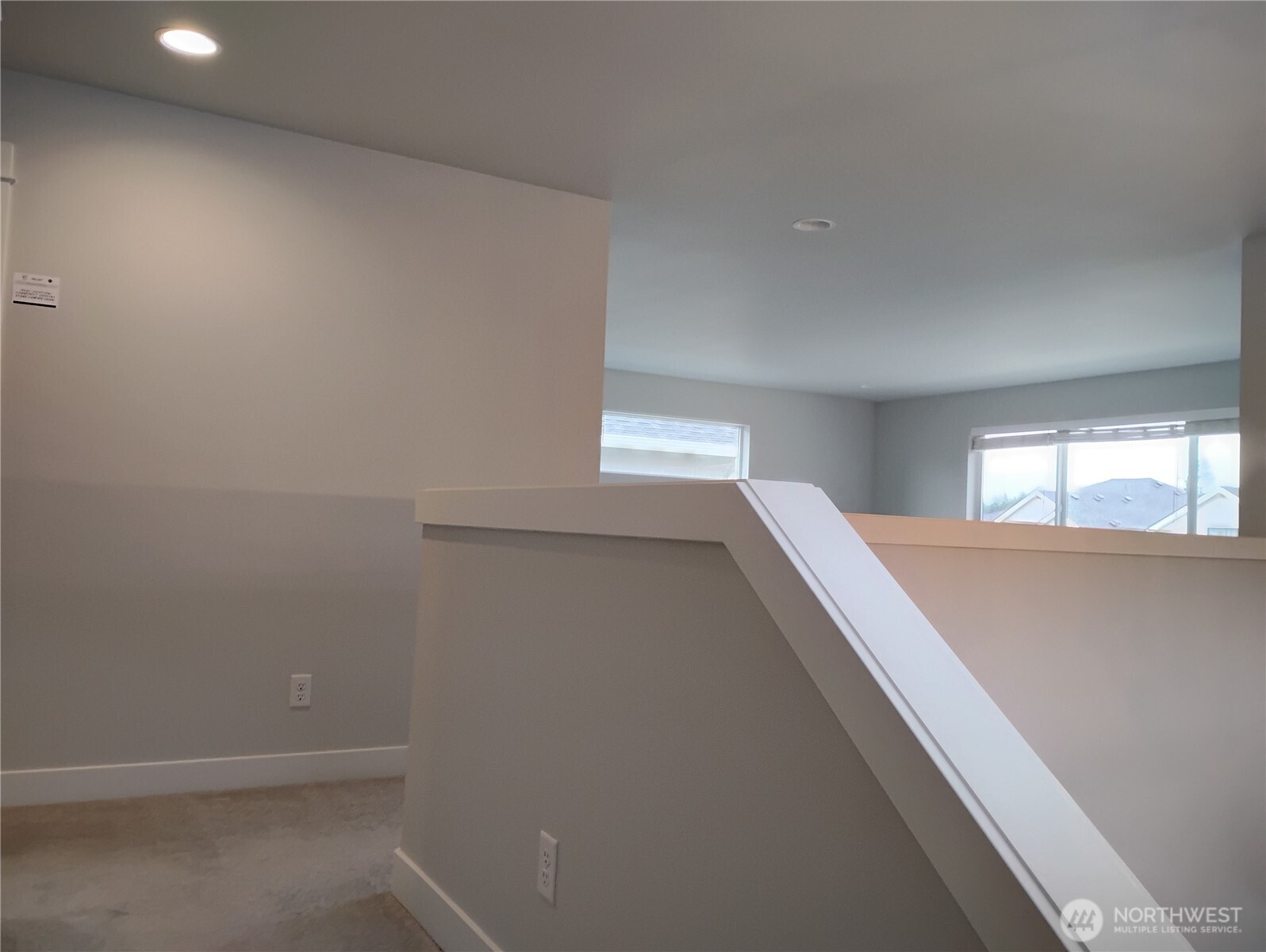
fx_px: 1025
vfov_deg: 49.8
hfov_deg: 63.4
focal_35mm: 28
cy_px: 476
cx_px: 633
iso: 553
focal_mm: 4.26
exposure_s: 1/60
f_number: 1.8
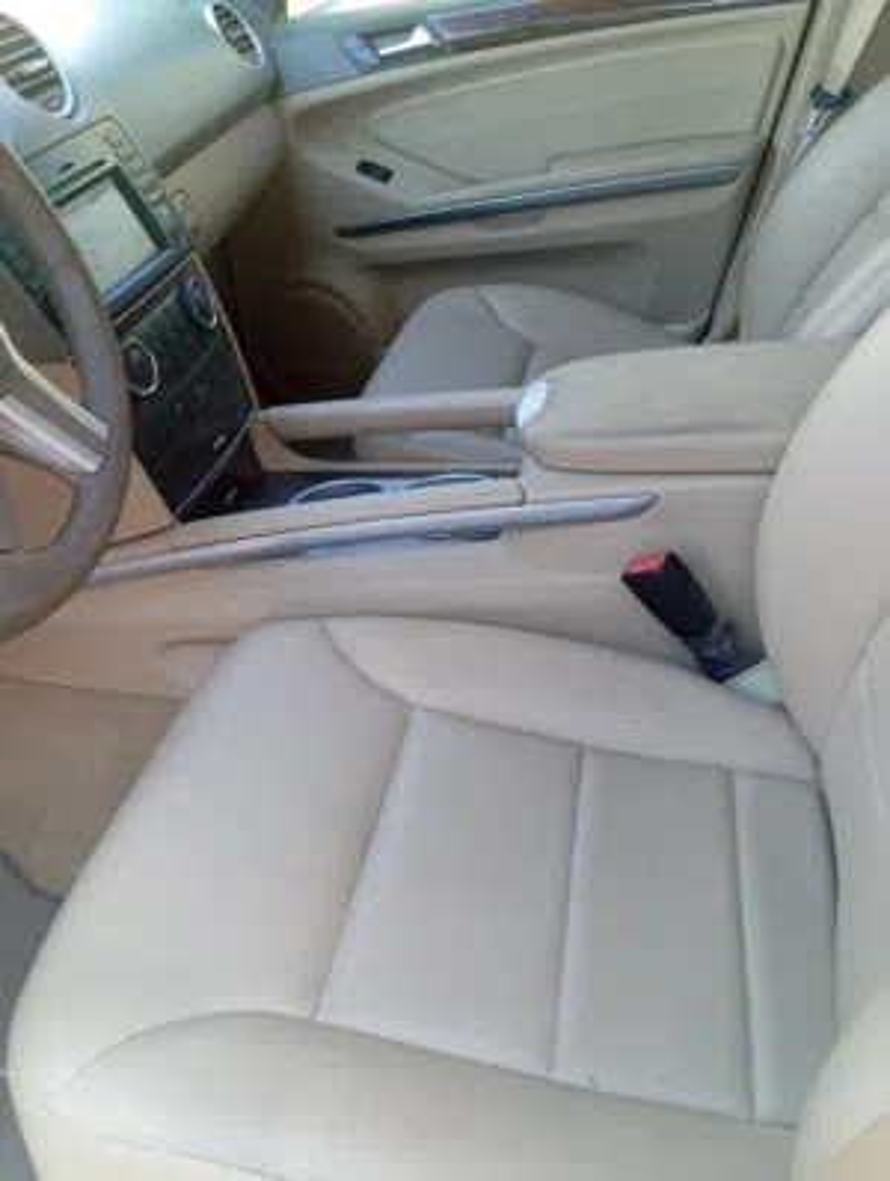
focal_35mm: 28
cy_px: 590
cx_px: 445
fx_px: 957
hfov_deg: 49.9
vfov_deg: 63.4
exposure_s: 1/50
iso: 109
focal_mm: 4.25
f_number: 1.8
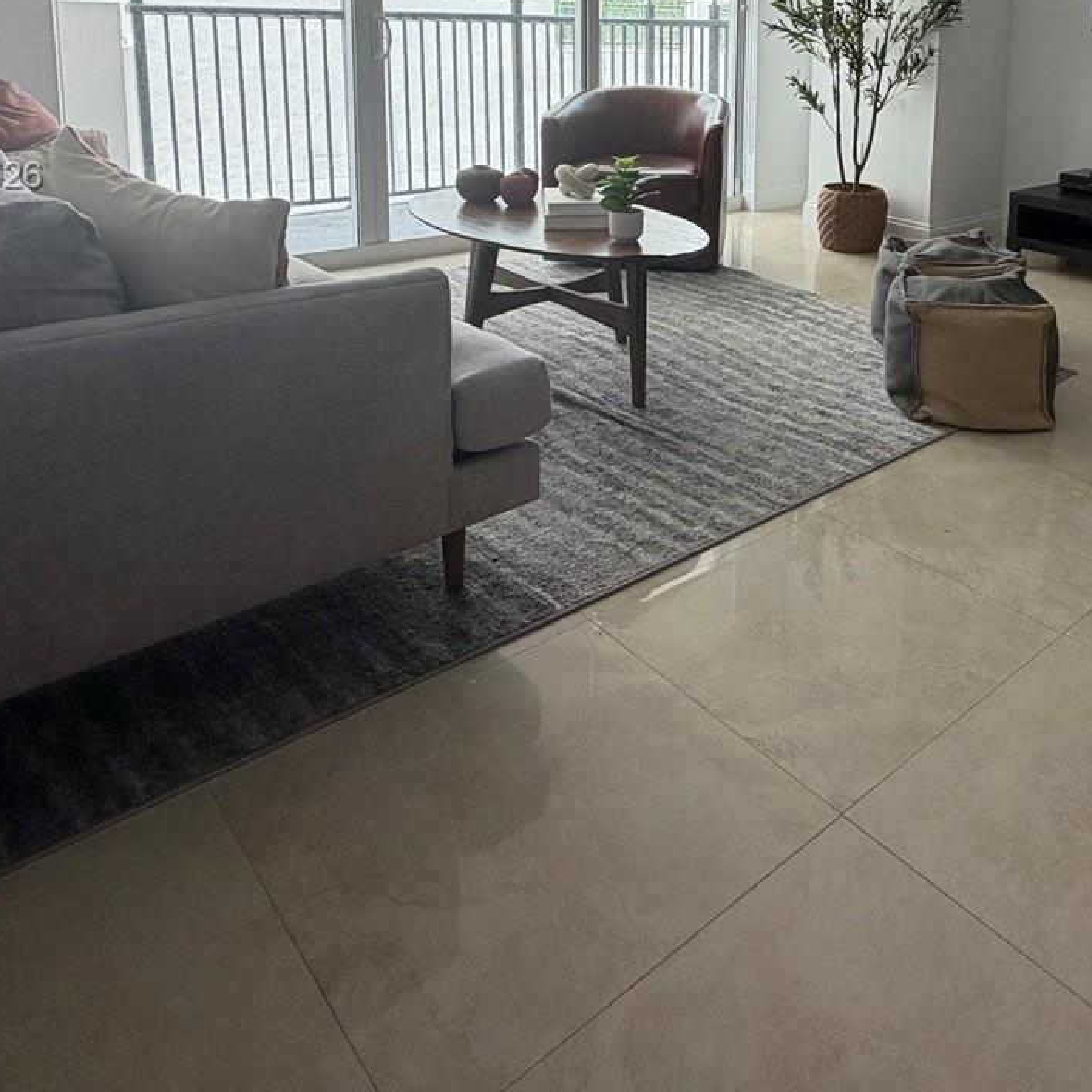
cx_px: 797
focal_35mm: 28
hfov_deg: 55.0
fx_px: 999
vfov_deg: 52.5
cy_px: 178
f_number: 2.2
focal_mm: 2.22
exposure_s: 1/121
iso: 160
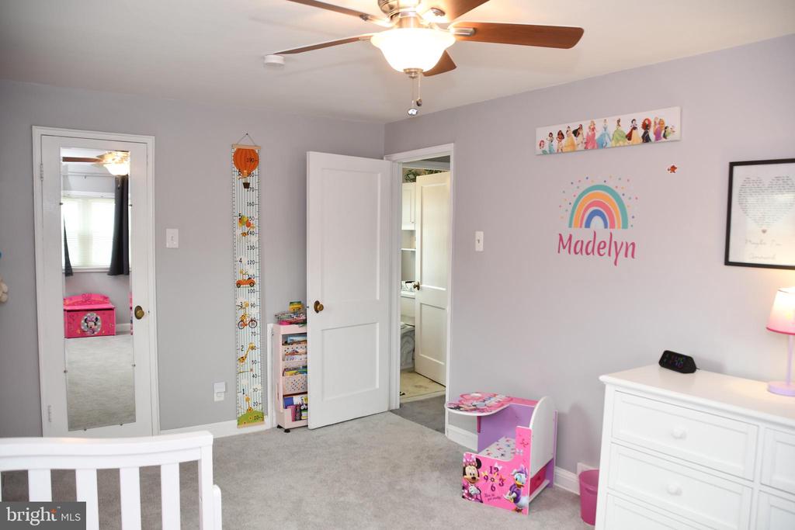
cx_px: 398
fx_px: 596
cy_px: 265
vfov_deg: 47.9
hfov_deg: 67.4
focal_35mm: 27
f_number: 4.5
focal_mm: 18
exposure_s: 1/80
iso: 400
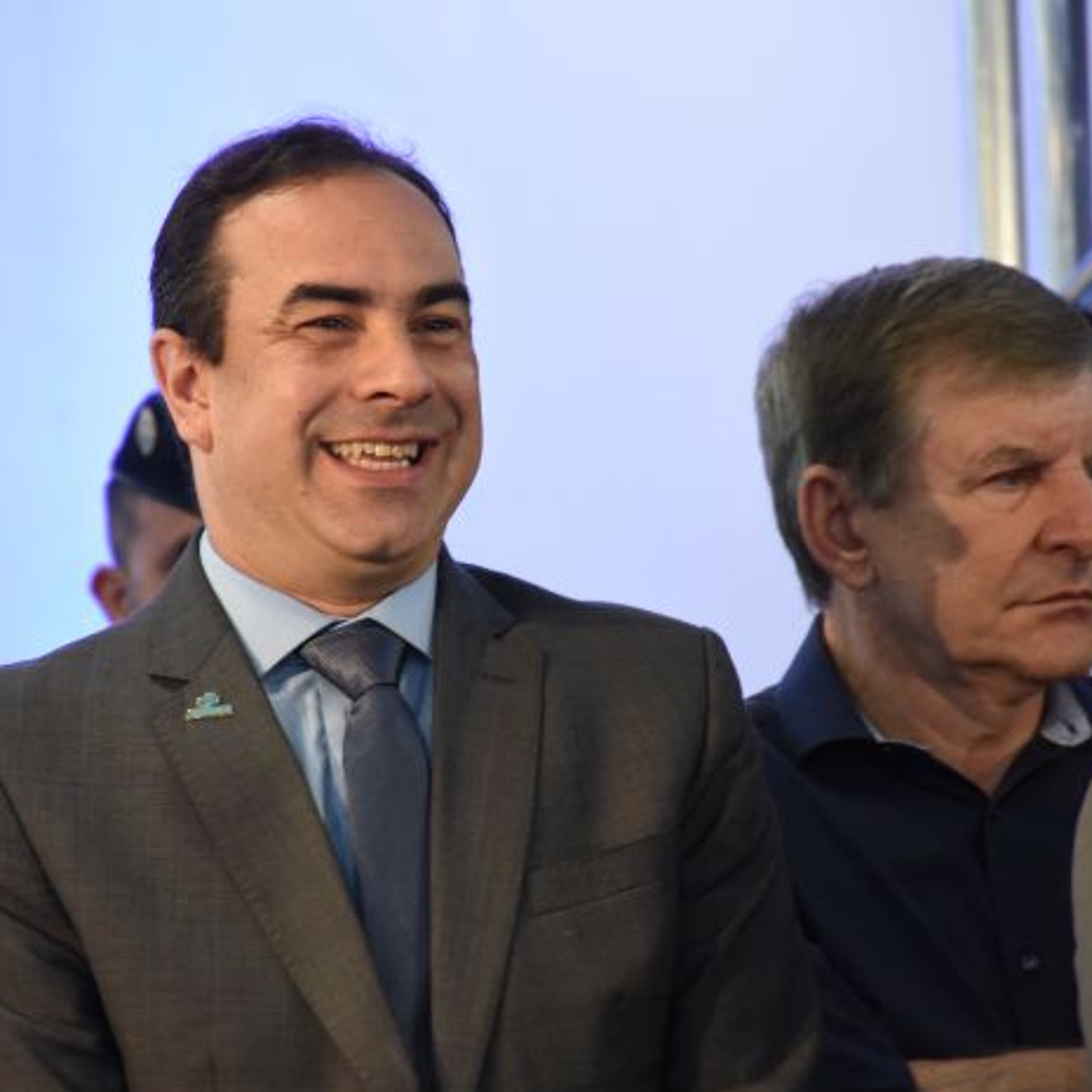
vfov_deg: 6.5
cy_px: 547
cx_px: 371
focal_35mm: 269
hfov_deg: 6.5
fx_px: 9601
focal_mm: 140
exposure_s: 1/80
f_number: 5.6
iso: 1000
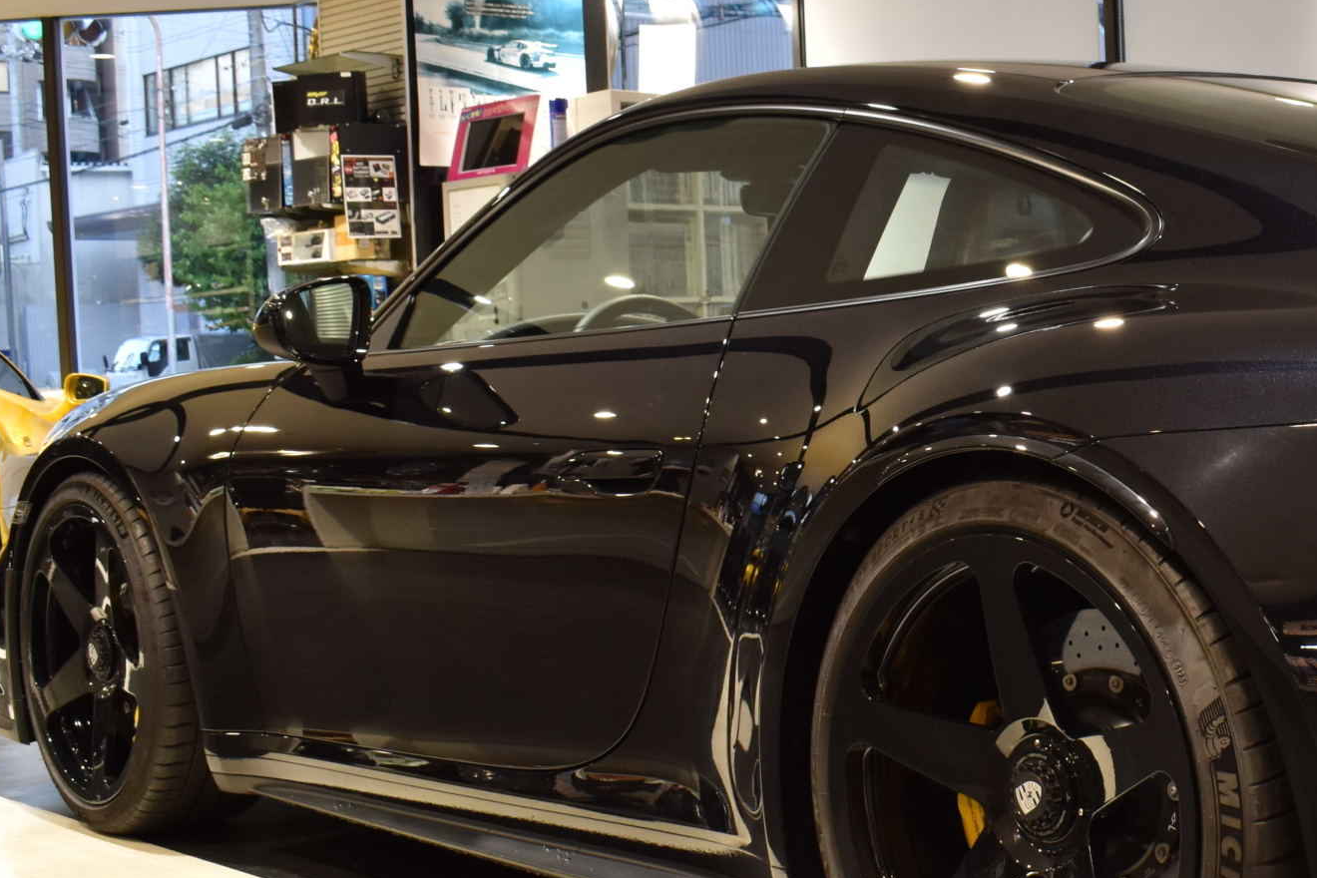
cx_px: 1171
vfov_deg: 21.2
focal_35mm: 64
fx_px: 2341
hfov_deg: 30.1
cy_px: 496
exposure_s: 1/30
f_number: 8
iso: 720
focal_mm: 22
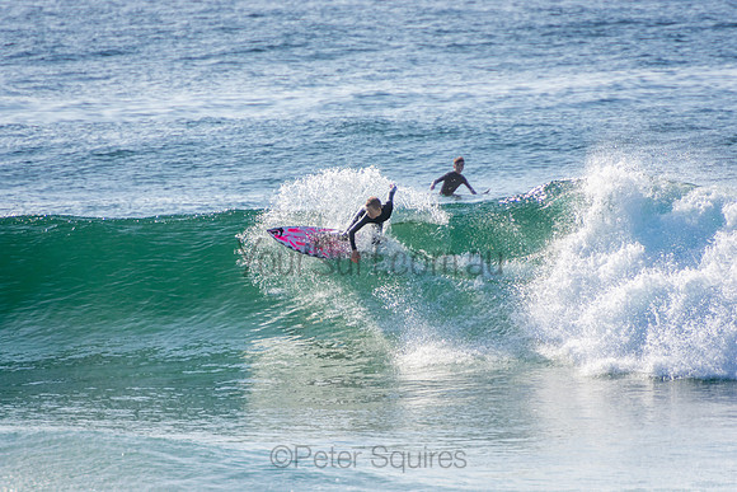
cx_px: 368
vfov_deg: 2.3
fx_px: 12286
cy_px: 246
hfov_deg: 3.4
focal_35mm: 600
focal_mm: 400
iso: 220
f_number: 5.6
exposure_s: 1/2000
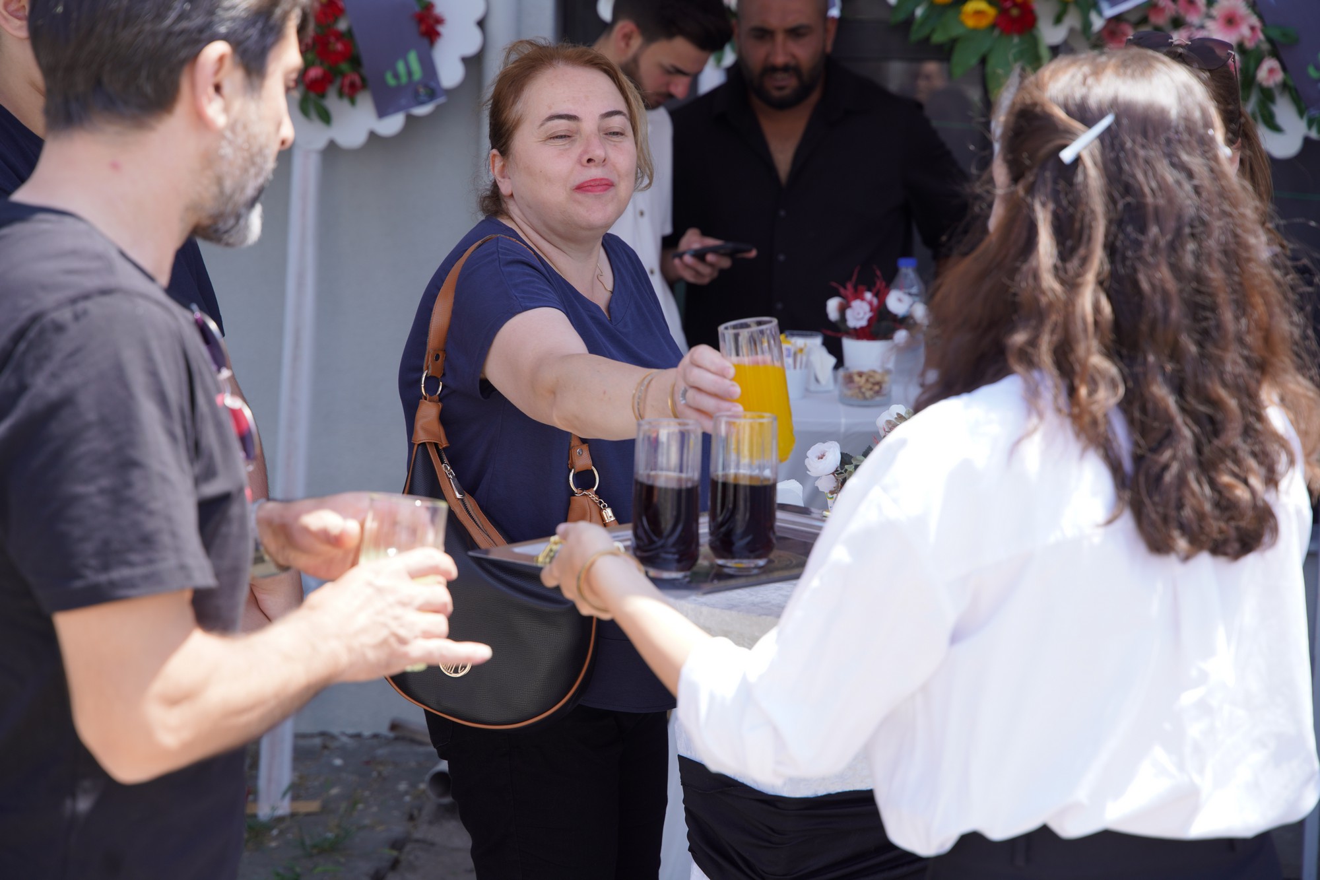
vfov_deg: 18.9
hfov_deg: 28.1
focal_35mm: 72
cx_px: 660
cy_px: 440
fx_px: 2640
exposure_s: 1/200
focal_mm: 72
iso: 125
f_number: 5
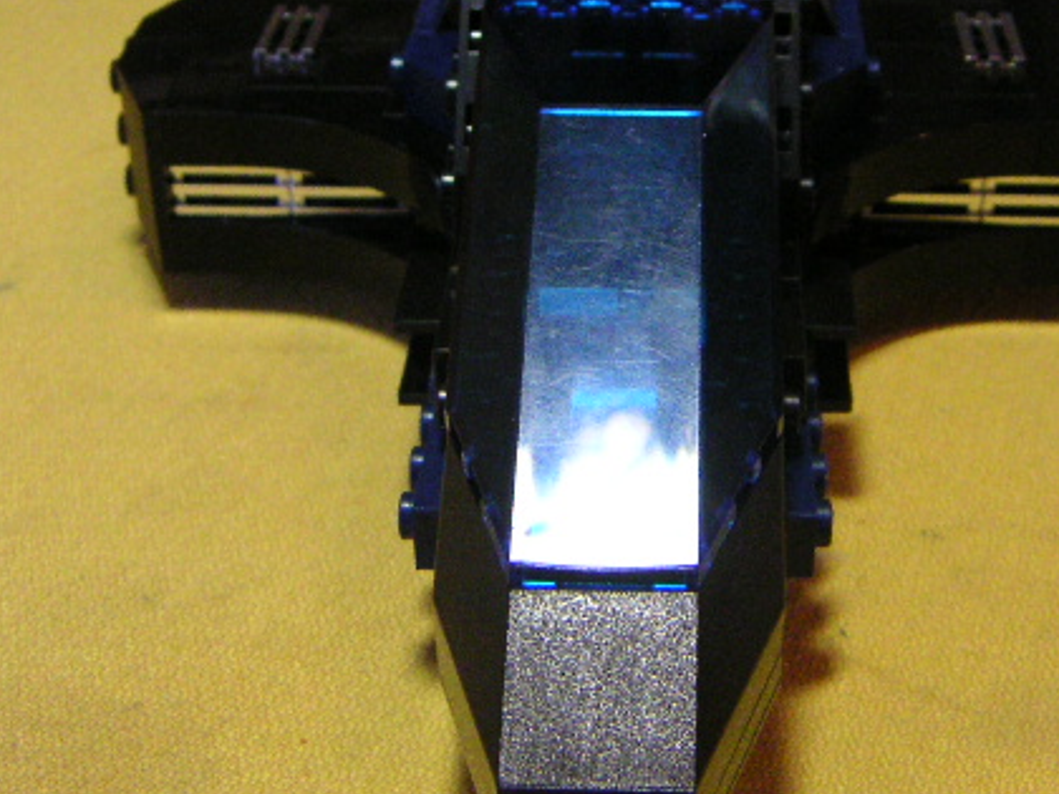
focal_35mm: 61
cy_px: 376
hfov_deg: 31.6
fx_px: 1866
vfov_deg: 24.0
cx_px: 608
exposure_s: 1/90
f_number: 2.9
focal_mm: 5.3
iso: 400
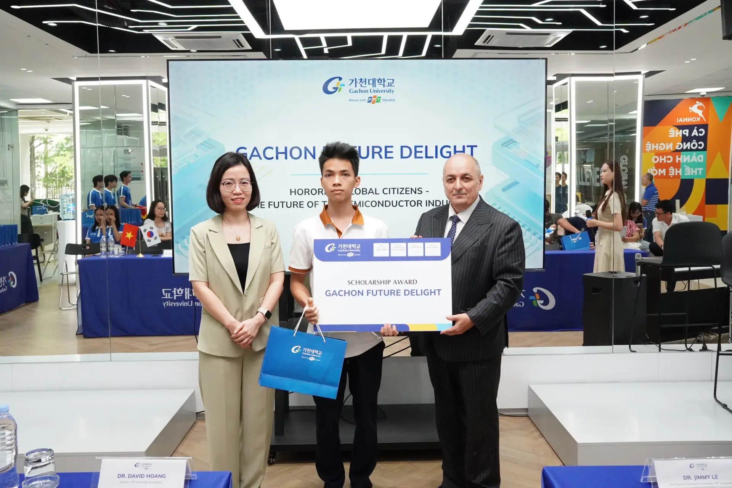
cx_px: 366
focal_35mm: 38
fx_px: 775
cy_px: 244
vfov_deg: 35.0
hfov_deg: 50.6
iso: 6400
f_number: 7.1
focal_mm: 25.4
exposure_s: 1/500
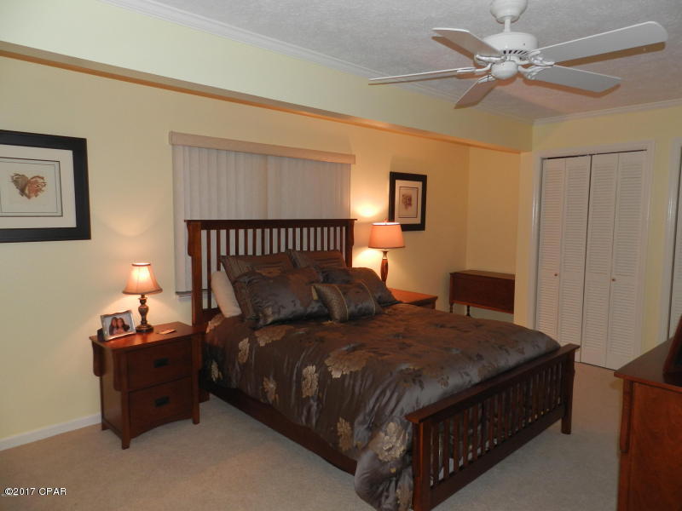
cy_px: 256
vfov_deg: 58.9
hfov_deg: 73.9
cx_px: 341
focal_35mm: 23
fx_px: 453
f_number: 3.4
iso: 200
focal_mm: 4
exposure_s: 1/30
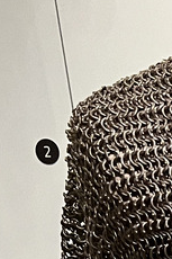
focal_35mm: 141
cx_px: 435
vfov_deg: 12.9
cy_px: 498
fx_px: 1012
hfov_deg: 8.7
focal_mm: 5.7
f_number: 1.5
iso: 500
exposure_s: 1/38
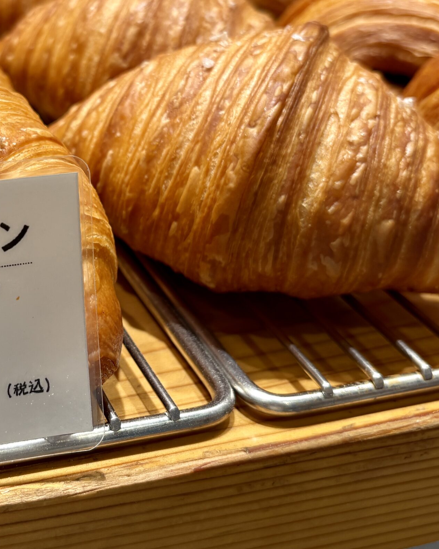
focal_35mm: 41
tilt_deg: -25.5
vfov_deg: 44.6
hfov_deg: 34.4
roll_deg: -1.2
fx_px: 666
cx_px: 40
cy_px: 223
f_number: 1.6
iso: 32
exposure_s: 1/124
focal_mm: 5.96
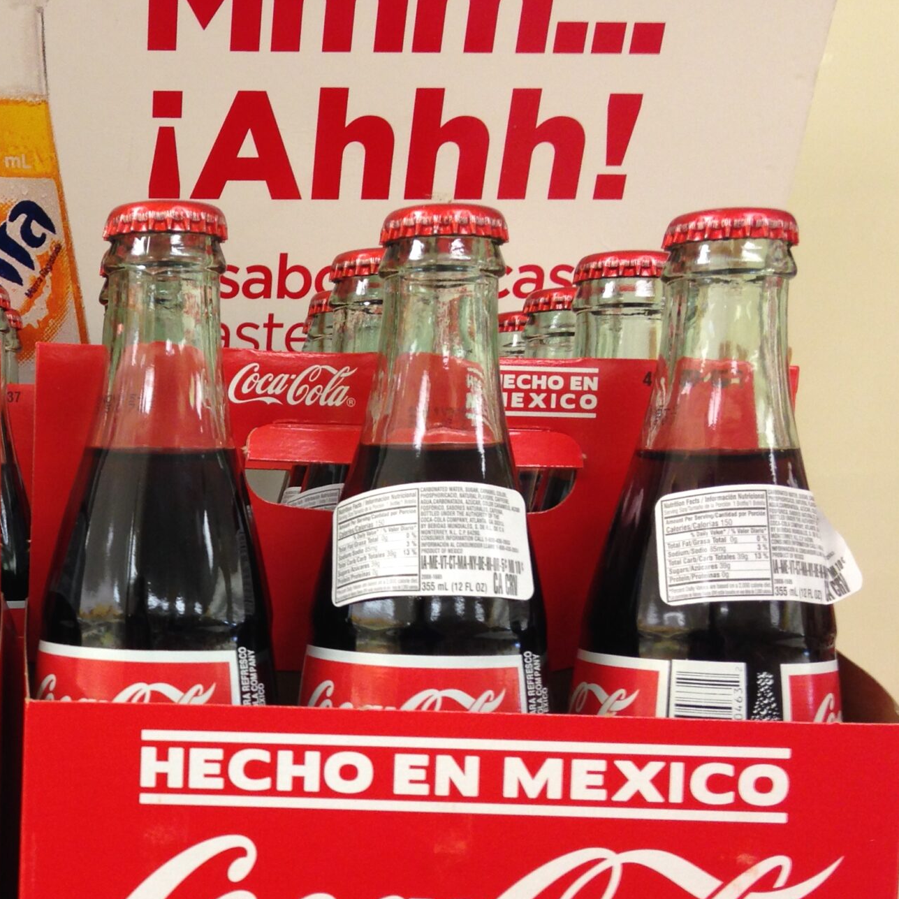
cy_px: 657
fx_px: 1704
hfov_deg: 28.4
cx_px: 91
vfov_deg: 29.2
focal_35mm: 58
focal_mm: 4.12
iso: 80
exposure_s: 1/20
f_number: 2.4
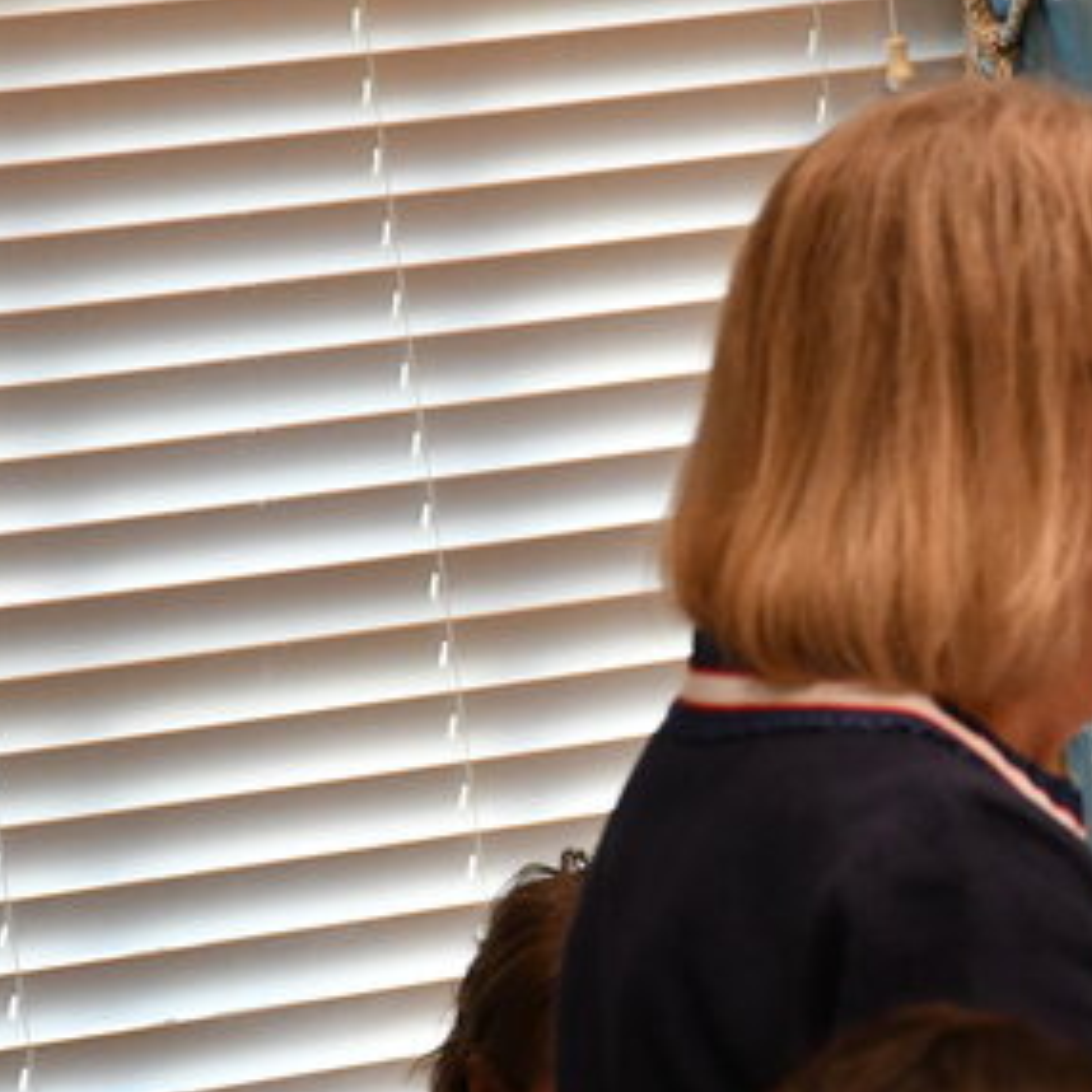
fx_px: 12813
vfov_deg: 4.9
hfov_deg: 4.9
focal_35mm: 359
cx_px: 1176
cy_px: 655
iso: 3200
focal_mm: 95
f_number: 5.3
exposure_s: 1/100
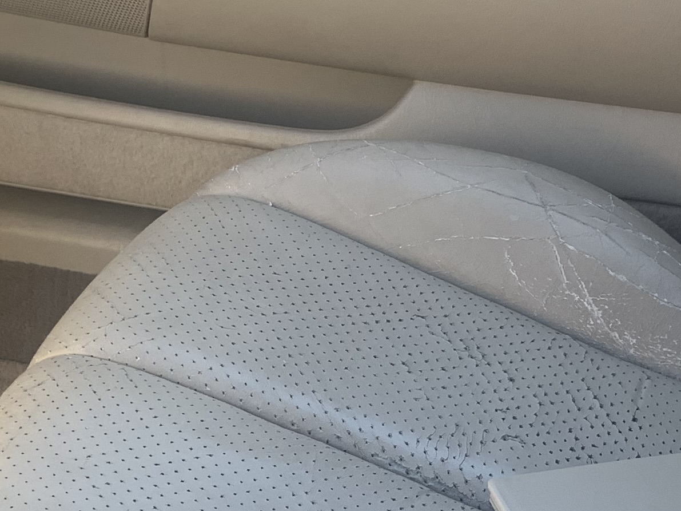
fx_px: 1731
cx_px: 329
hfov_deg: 22.3
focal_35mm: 88
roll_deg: +4.6
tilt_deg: -37.0
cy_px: 377
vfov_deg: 16.7
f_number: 1.8
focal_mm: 4.25
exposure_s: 1/121
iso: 40
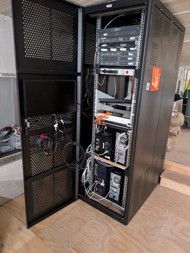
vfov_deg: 71.5
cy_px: 126
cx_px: 95
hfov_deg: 56.9
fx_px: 175
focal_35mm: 24
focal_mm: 6.9
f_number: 1.68
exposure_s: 1/33.3
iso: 1097
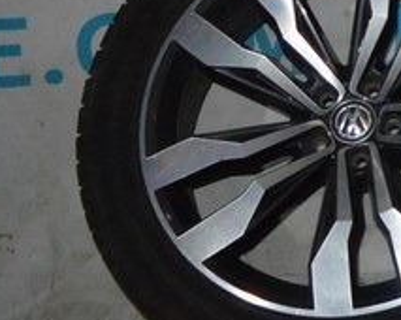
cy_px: -231
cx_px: 941
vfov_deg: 10.3
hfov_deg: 11.4
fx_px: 1687
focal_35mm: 142
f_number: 3.8
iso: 2000
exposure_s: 1/60
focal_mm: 21
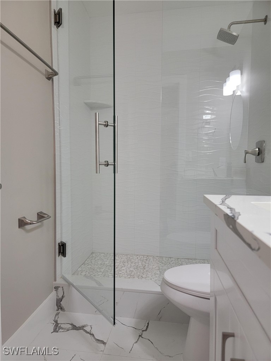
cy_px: 180
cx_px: 136
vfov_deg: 71.6
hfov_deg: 56.8
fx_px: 251
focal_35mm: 24
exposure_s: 1/120
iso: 200
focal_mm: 6.7
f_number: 1.8
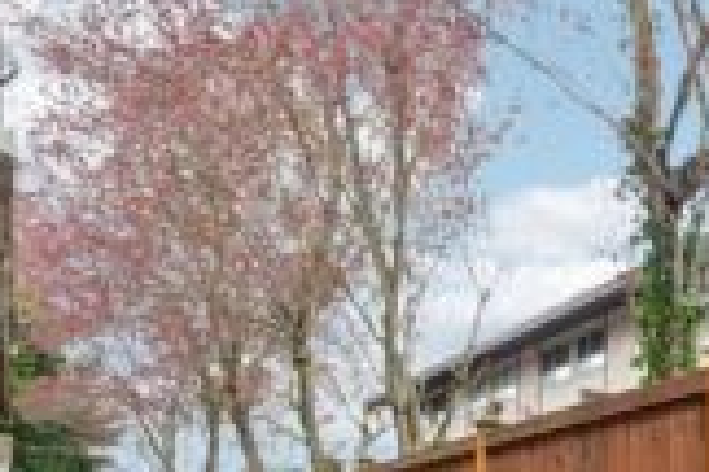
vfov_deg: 30.4
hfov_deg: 46.0
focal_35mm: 37
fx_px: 729
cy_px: 570
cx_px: 661
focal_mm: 10
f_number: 9
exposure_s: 1/15
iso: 250
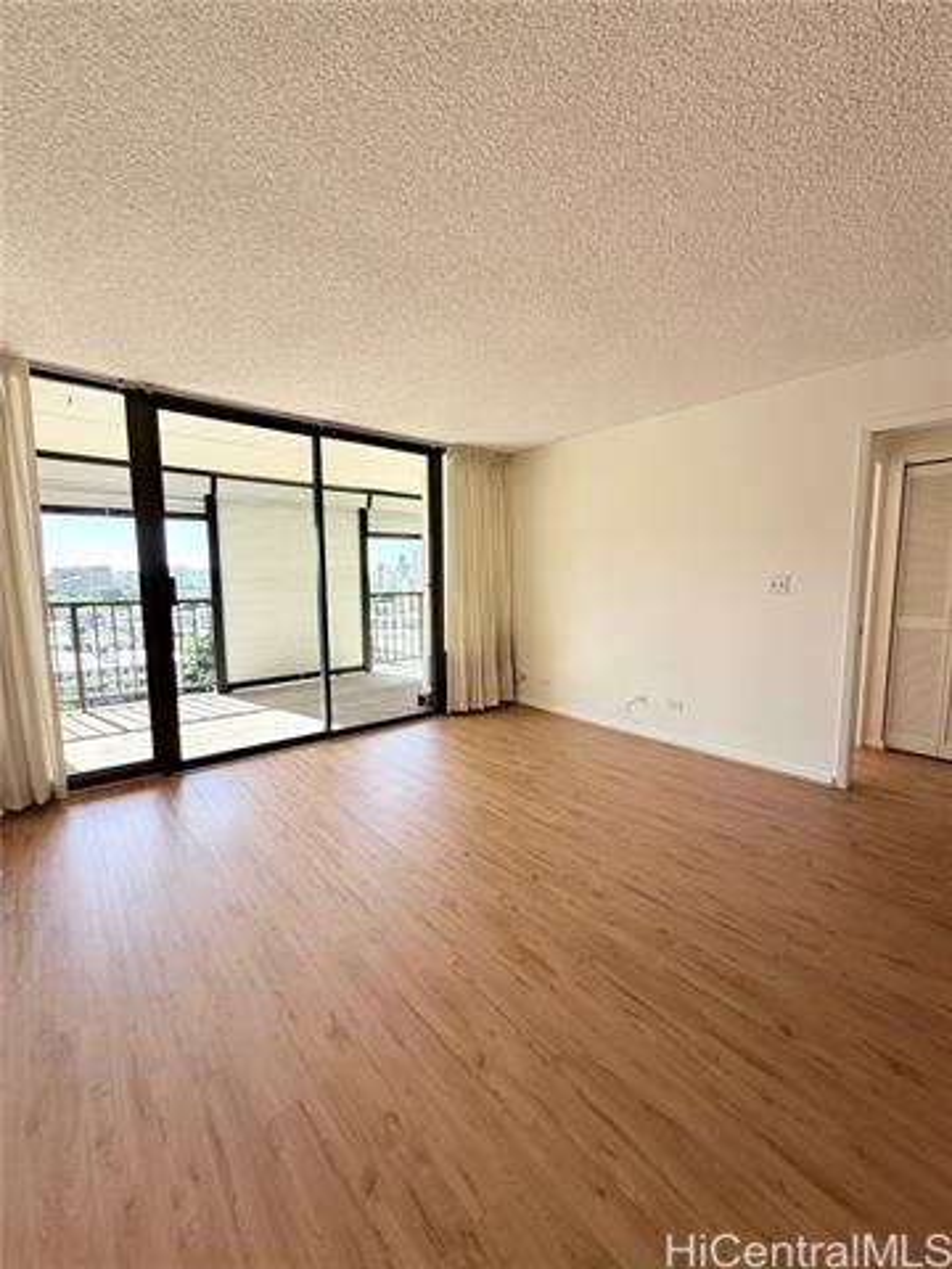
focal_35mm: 14
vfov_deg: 102.1
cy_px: 634
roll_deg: +0.4
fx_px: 513
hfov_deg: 85.7
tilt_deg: -6.0
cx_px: 476
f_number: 2.2
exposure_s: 1/121
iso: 64
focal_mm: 2.22
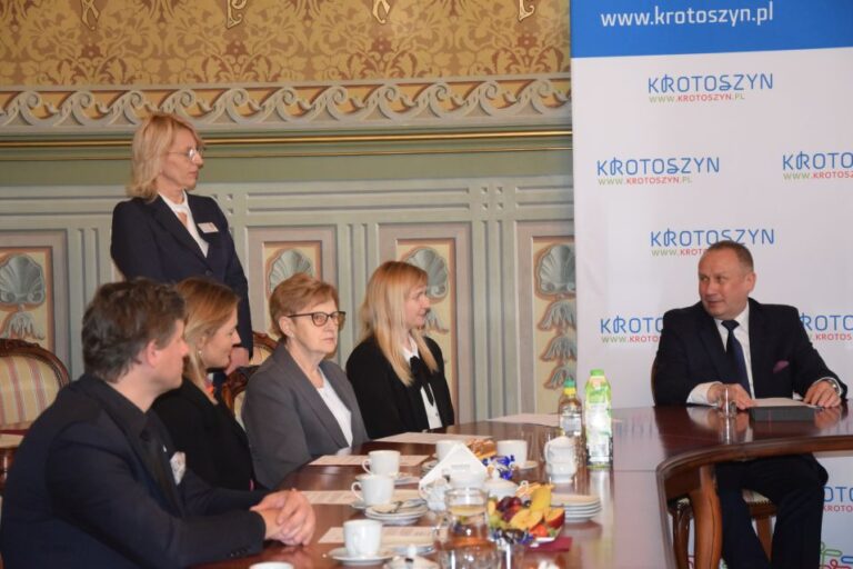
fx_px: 2346
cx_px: 426
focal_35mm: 99
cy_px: 284
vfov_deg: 13.8
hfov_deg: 20.6
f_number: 5.3
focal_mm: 66
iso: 2800
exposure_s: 1/60
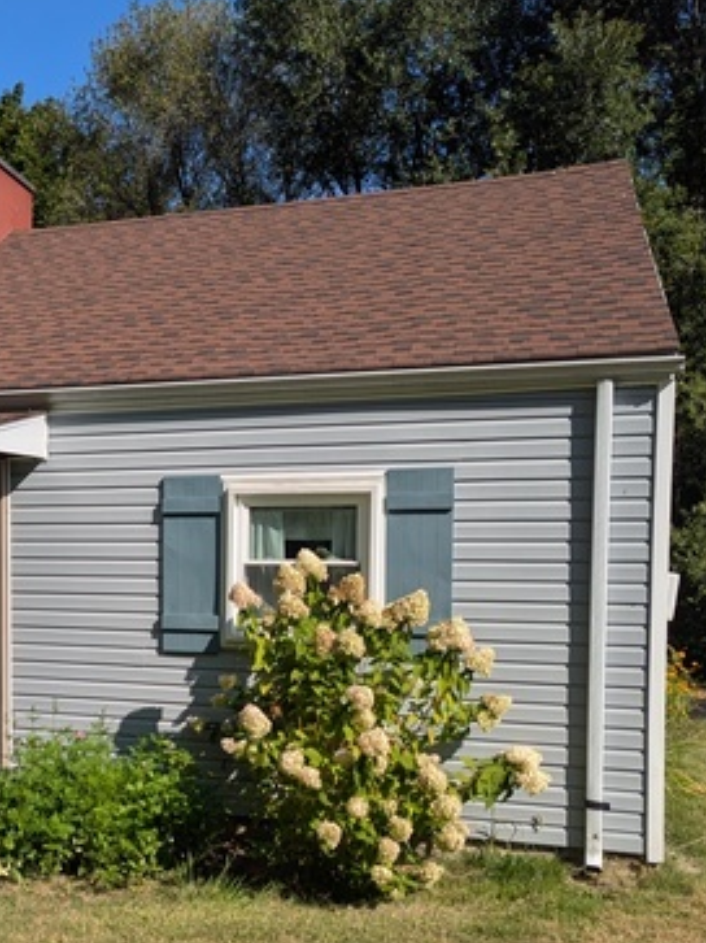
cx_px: -3
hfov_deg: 30.5
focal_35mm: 44
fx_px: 1197
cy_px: 579
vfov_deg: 42.7
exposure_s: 1/2020
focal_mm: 6.81
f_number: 1.85
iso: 42
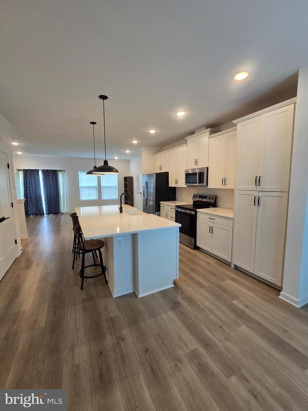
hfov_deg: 89.9
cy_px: 206
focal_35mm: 13
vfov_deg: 106.2
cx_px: 154
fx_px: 154
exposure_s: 1/60
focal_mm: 2.2
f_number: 2.2
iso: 80
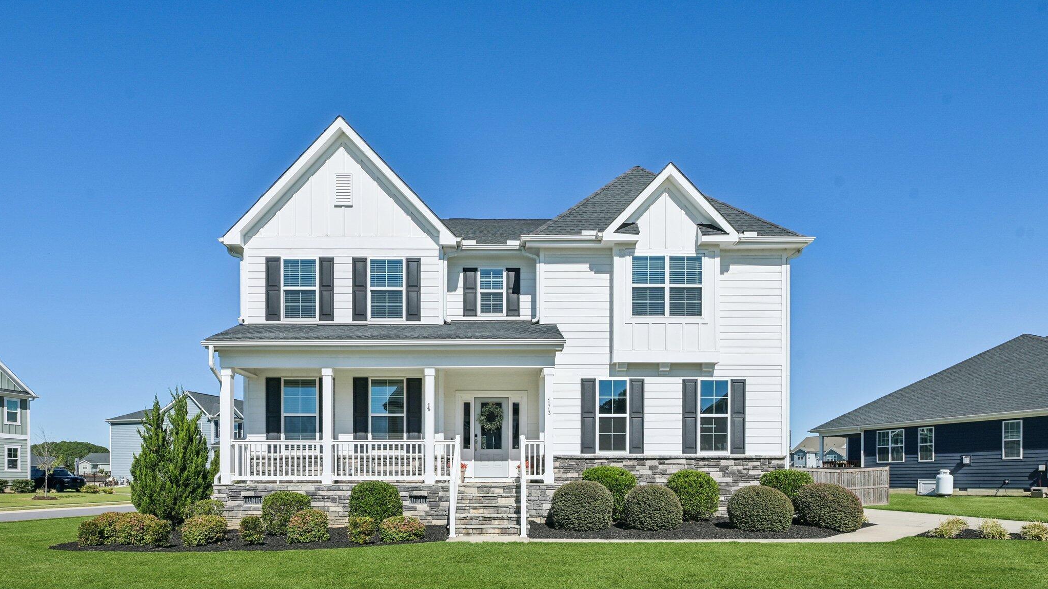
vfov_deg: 53.3
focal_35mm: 21
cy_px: 349
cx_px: 523
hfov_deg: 83.8
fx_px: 584
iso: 200
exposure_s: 1/1250
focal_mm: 20
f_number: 9
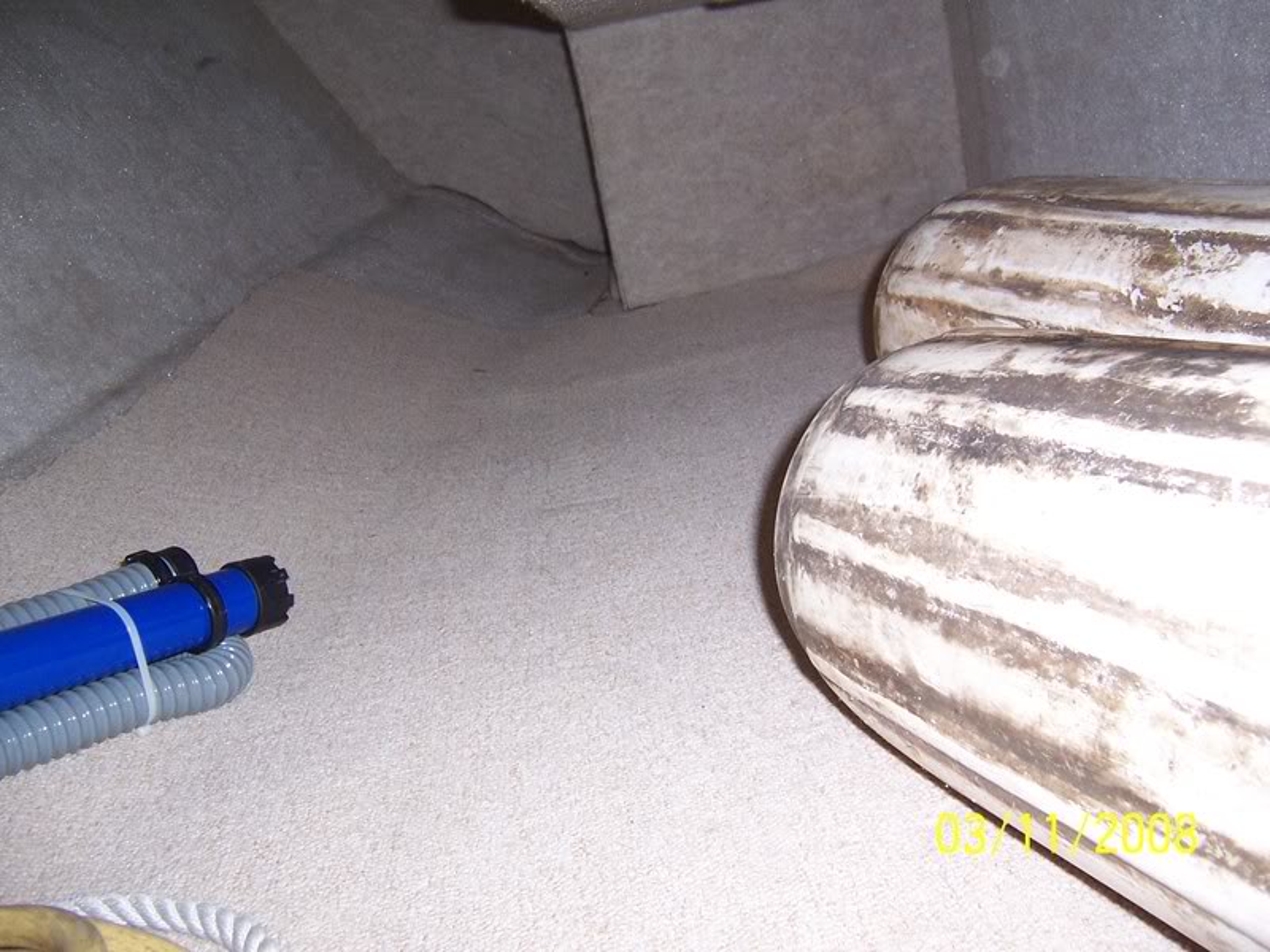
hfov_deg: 55.4
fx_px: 1211
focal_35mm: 33
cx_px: 635
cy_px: 476
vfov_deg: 42.9
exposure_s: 1/60
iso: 140
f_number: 2.8
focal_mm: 5.5
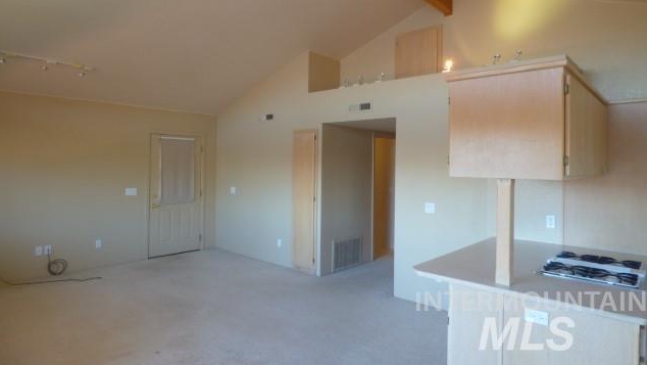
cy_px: 163
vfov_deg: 51.4
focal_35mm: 22
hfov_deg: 81.2
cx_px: 325
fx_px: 378
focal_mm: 3.58
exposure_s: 1/30
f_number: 2.8
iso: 100
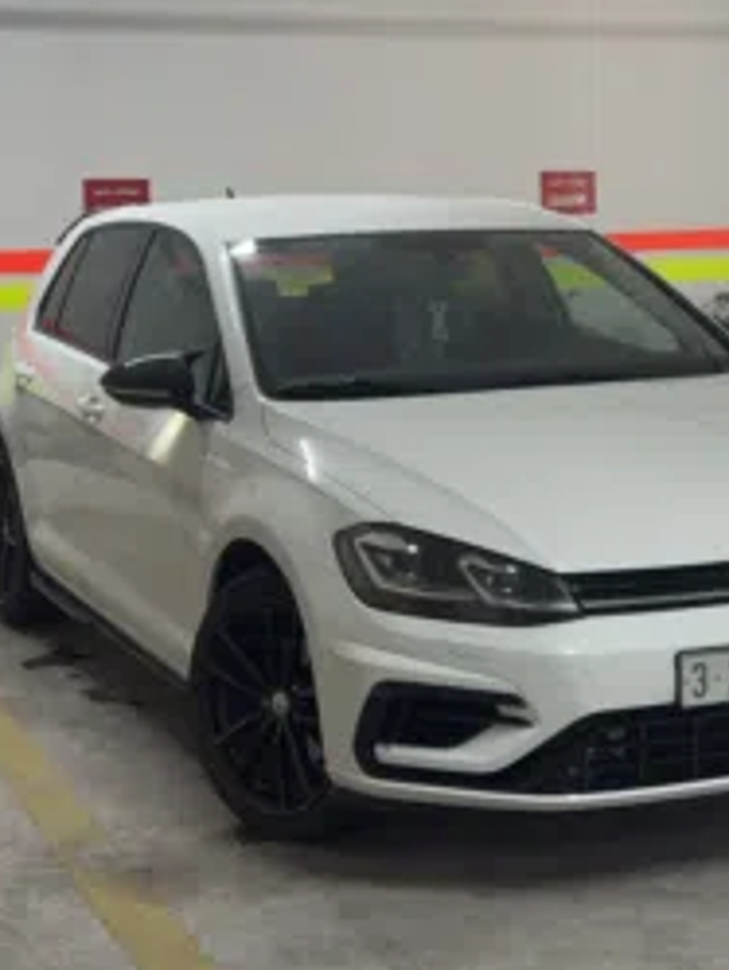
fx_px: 2160
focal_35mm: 77
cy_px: 312
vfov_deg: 25.2
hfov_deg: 19.1
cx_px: 503
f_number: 1.78
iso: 160
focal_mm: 6.76
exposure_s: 1/100
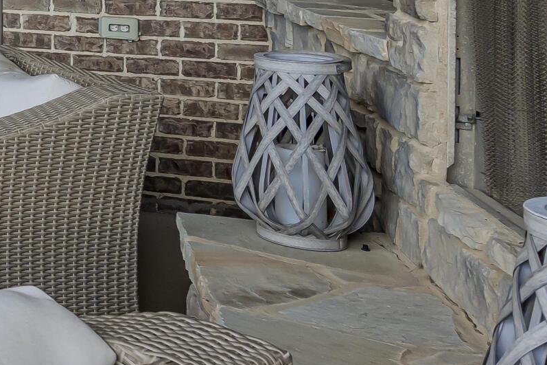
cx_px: -456
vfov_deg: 20.1
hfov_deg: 20.8
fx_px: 972
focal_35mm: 64
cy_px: -51
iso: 500
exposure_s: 1/100
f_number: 8
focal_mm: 17
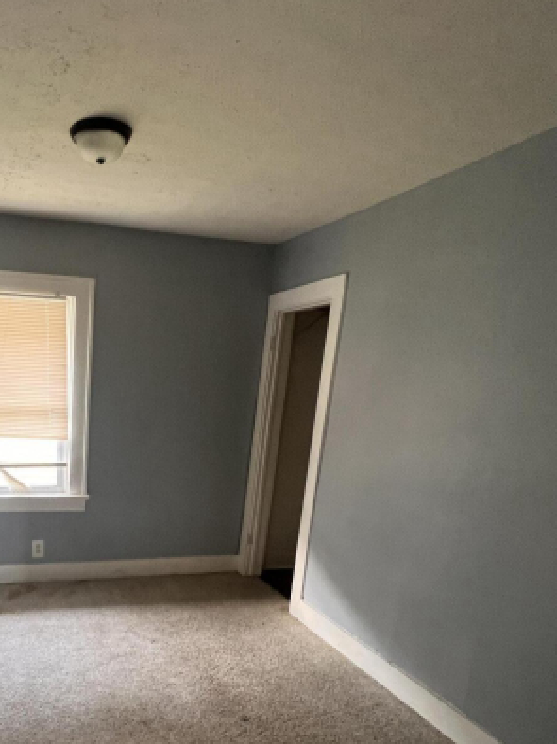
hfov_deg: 55.9
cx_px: 98
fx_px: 473
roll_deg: -1.3
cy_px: 492
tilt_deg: -11.8
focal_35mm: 22
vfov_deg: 74.2
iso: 320
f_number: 1.8
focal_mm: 1.57
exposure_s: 1/60
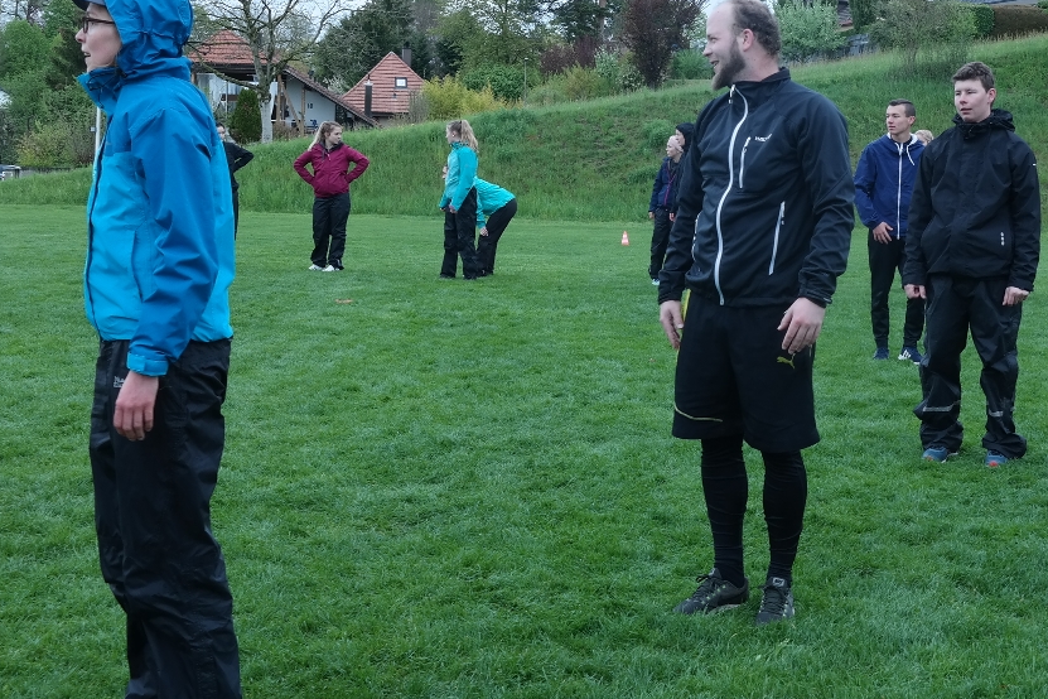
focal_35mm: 52
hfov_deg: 37.7
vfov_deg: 25.6
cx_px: 707
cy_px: 146
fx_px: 1514
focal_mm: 18
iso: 100
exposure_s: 1/80
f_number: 6.3
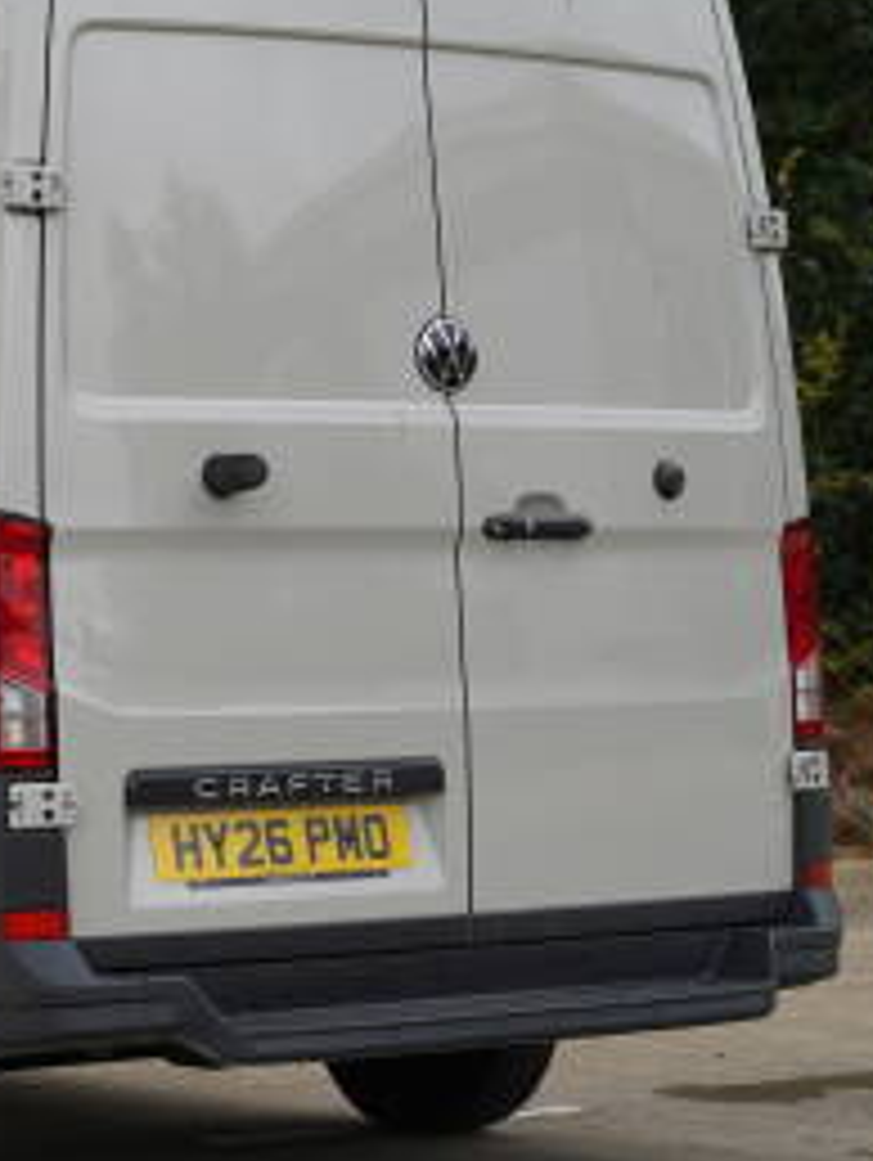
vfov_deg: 17.3
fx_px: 3808
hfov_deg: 13.0
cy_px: 360
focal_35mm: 113
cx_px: 76
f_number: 4
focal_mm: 47.6
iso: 160
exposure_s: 1/160
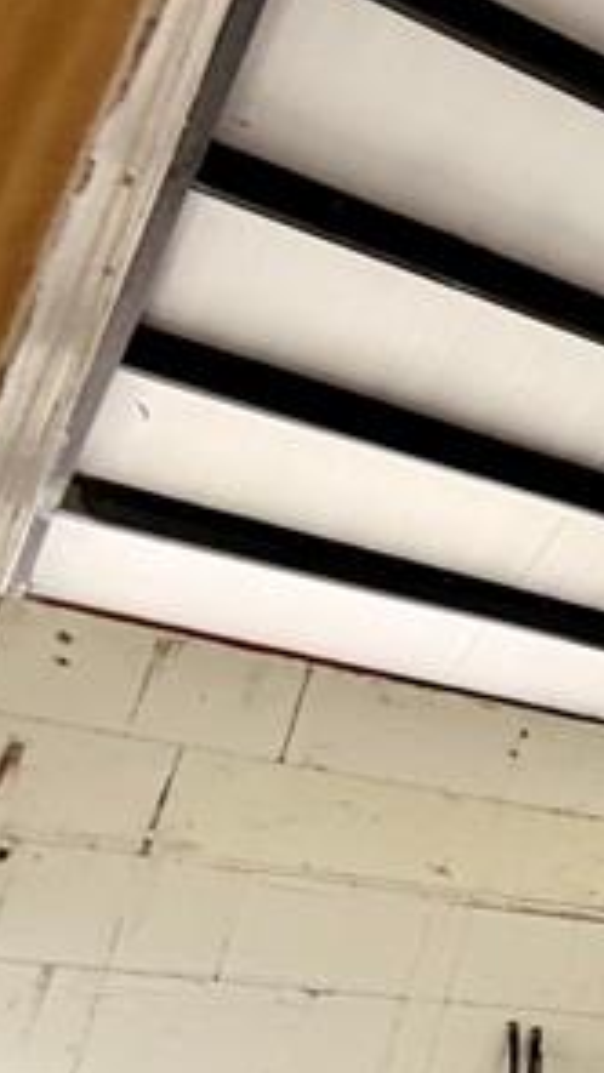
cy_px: 742
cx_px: 1666
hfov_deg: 12.7
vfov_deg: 38.6
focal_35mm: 53
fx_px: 1509
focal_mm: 2.22
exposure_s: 1/121
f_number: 2.2
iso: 160
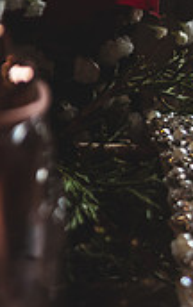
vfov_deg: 3.4
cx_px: 490
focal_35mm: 617
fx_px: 5175
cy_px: 242
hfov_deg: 2.1
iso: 640
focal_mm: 180
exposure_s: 1/200
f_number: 2.8
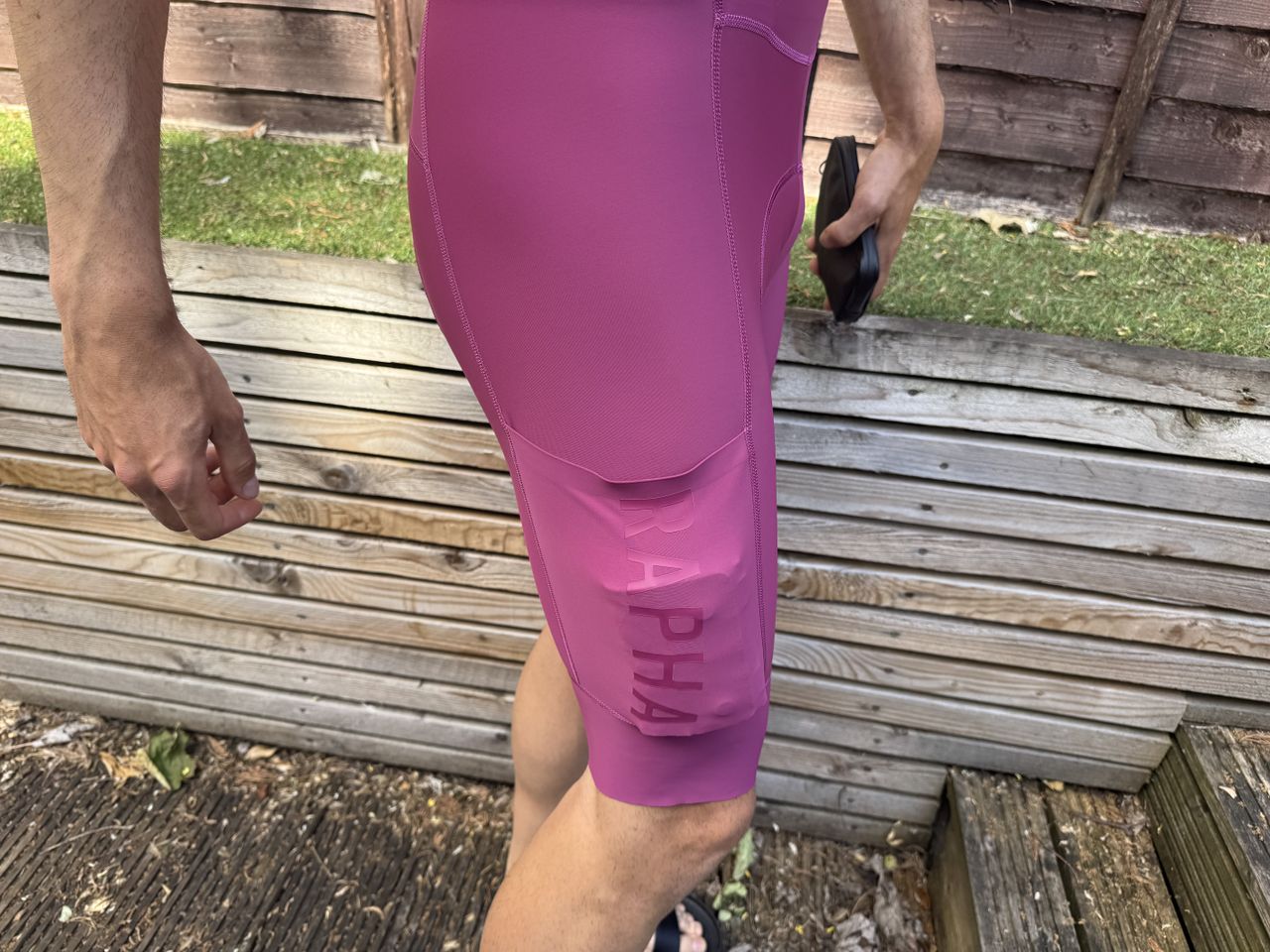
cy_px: 476
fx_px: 881
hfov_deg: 71.6
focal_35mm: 24
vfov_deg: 56.8
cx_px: 635
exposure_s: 1/430
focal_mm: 6.76
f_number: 1.78
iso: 80
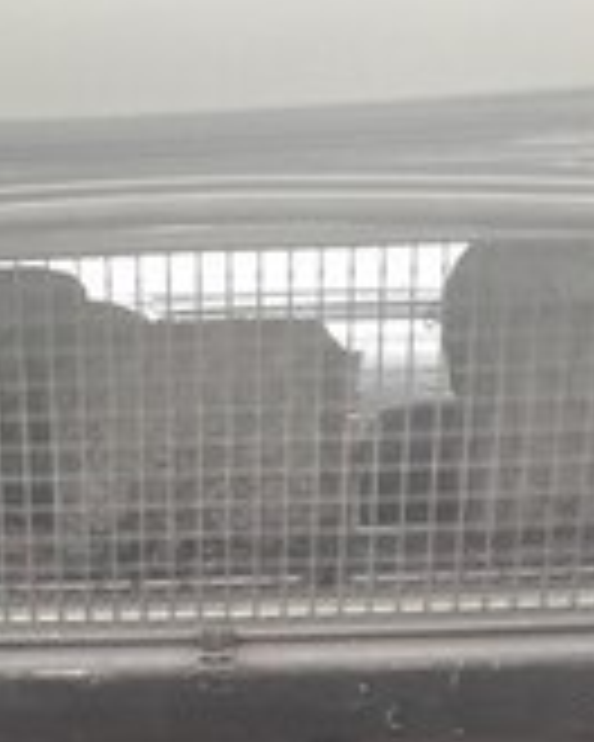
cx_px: 184
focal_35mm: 82
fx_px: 1802
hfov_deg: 18.6
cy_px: 935
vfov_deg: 21.3
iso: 200
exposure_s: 1/17
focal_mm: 3.7
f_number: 1.9
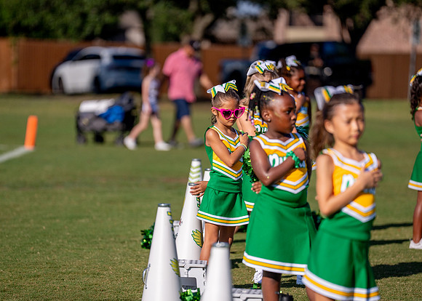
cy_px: 148
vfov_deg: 6.6
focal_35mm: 220
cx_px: 211
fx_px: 2630
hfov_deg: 9.2
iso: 320
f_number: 2.8
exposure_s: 1/12800
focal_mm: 200
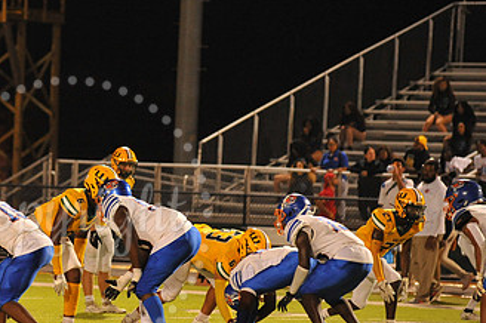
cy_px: 216
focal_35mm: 354
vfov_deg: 3.9
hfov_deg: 5.8
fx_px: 4774
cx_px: 70
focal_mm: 200
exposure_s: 1/160
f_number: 4.5
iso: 3200
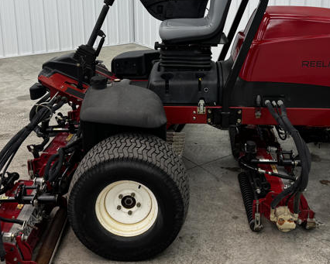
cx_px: 191
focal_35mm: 44
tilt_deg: -14.5
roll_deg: -1.6
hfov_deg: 41.9
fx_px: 430
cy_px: 66
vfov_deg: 33.5
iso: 80
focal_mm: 6.76
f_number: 1.78
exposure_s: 1/120
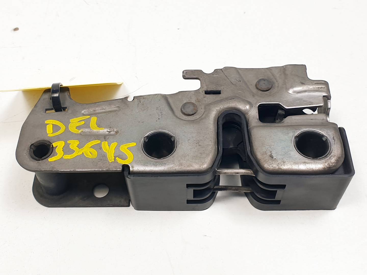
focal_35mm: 26
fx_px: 276
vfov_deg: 53.1
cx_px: 184
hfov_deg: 67.3
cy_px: 138
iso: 50
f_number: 2.4
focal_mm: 4.3
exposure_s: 1/210
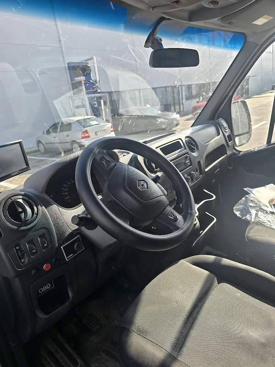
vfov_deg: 73.9
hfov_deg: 58.9
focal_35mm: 23
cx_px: 138
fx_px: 244
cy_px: 184
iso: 12
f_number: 1.7
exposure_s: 1/213
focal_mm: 6.3
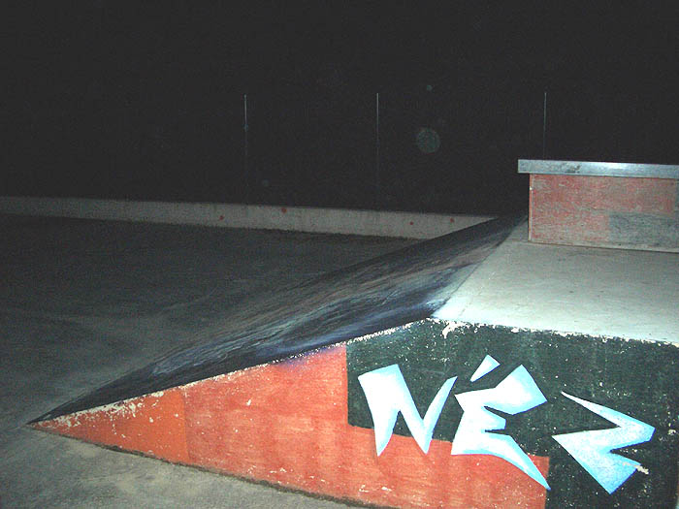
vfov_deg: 40.7
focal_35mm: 35
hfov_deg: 52.6
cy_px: 254
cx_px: 340
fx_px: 687
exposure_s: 1/60
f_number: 2.6
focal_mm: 5.8
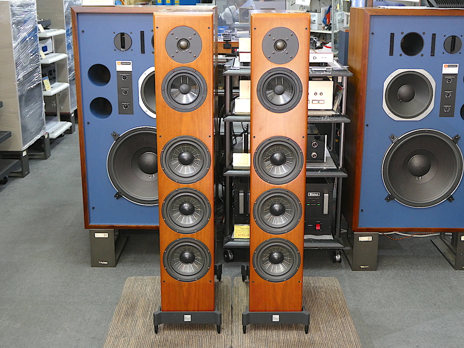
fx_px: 630
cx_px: 232
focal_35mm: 47
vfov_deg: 30.9
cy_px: 174
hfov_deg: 40.4
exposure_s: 1/6
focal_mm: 8.4
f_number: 4
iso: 200
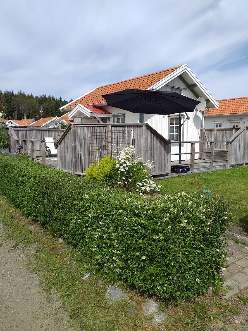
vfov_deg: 65.3
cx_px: 124
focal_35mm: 27
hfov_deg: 51.4
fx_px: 258
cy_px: 166
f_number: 1.9
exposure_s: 1/1850
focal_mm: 3.6
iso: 40
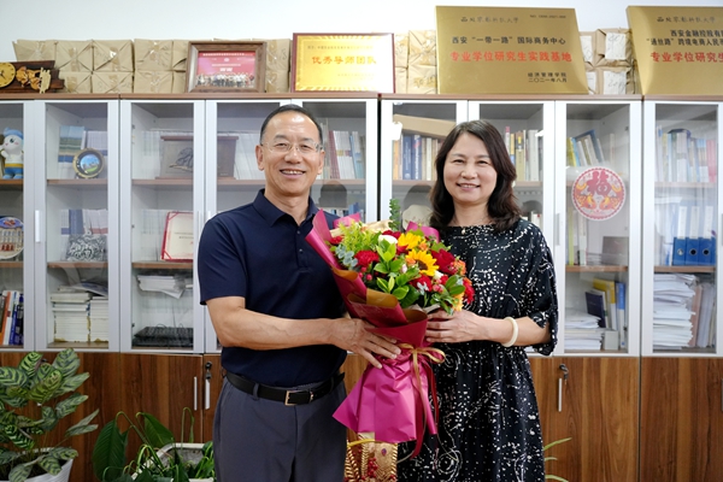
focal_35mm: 24
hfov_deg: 73.7
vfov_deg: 53.1
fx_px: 482
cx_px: 362
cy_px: 241
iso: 3200
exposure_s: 1/160
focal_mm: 24
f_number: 4
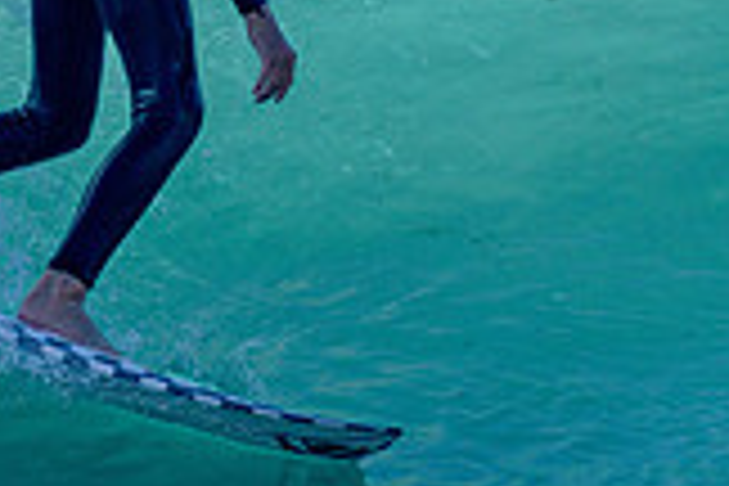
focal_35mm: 1795
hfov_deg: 1.1
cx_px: 148
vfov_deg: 0.8
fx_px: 36346
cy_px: -110
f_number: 5.6
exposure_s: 1/2000
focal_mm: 500
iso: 320
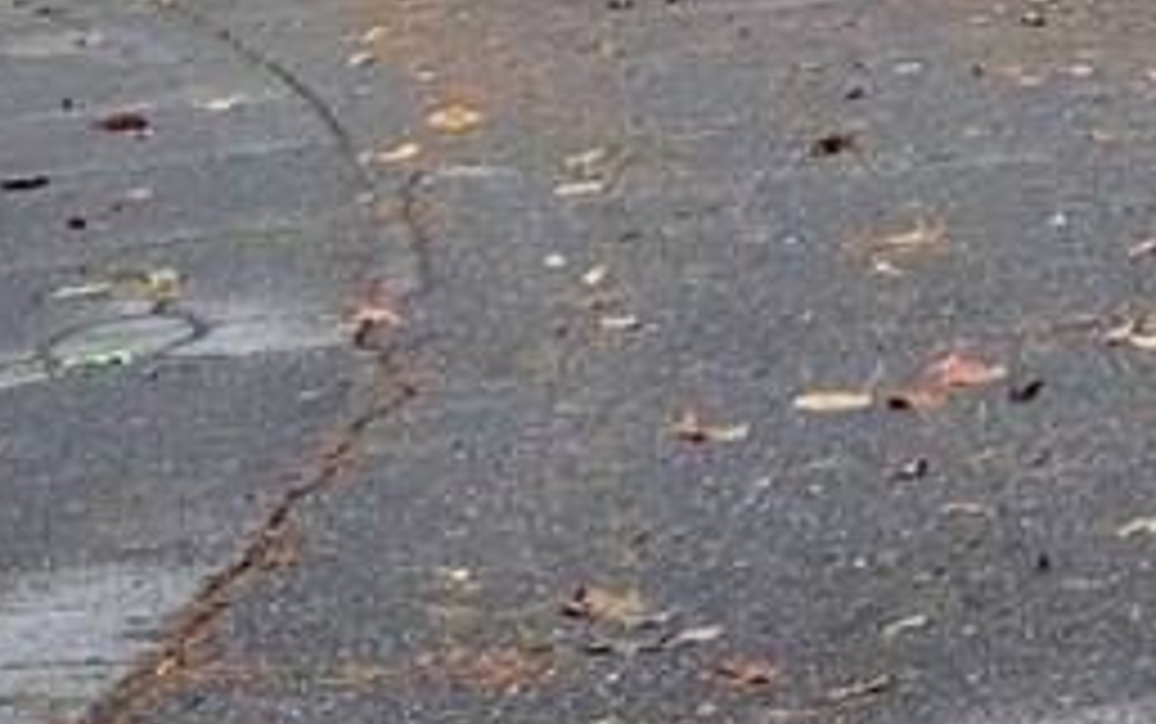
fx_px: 6116
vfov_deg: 5.8
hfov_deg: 10.3
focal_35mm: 194
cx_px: 1885
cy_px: -2096
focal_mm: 5.4
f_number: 1.8
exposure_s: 1/816
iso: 25
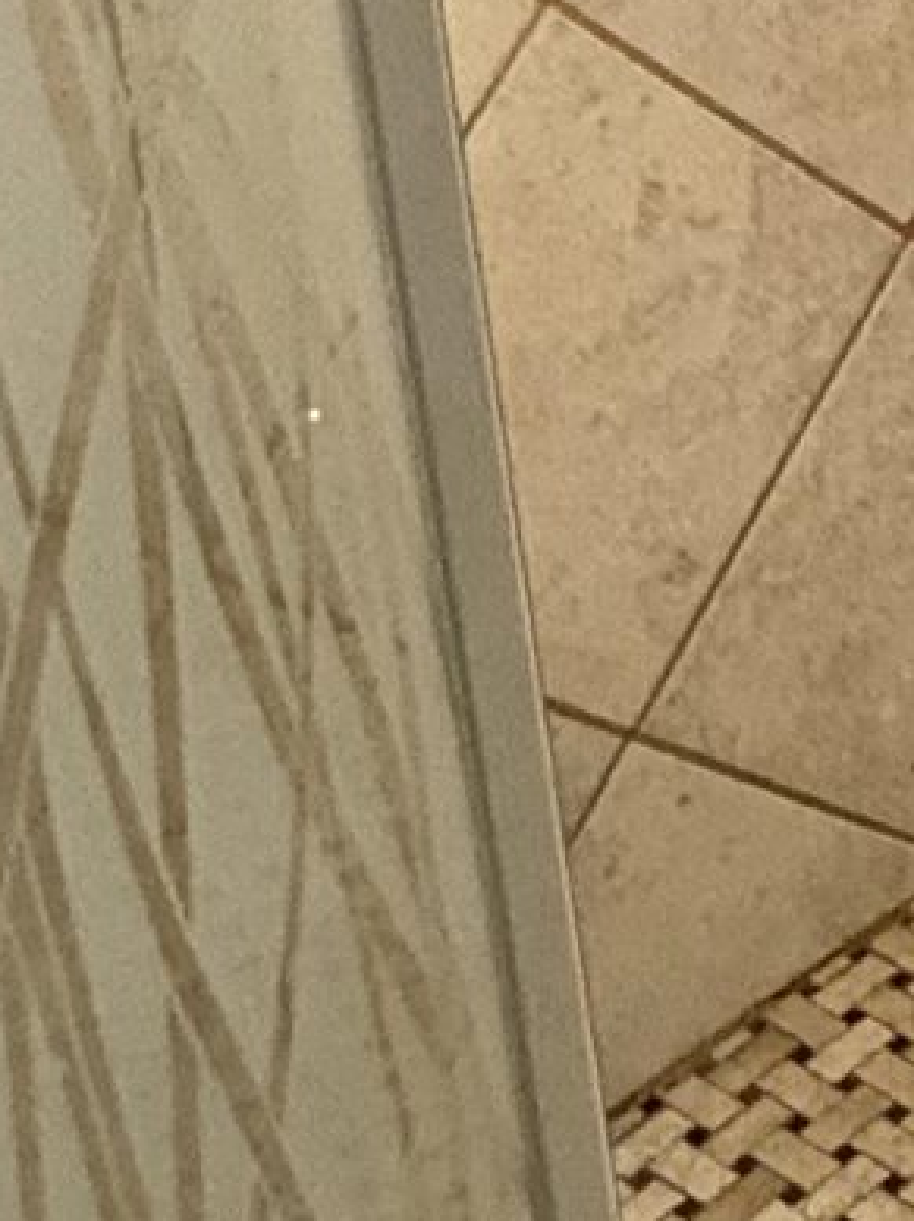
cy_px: -223
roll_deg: -1.0
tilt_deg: -17.8
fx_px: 2927
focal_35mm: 83
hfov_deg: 14.9
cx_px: 1771
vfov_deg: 21.9
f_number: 2.2
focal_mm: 2.22
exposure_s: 1/30
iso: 800
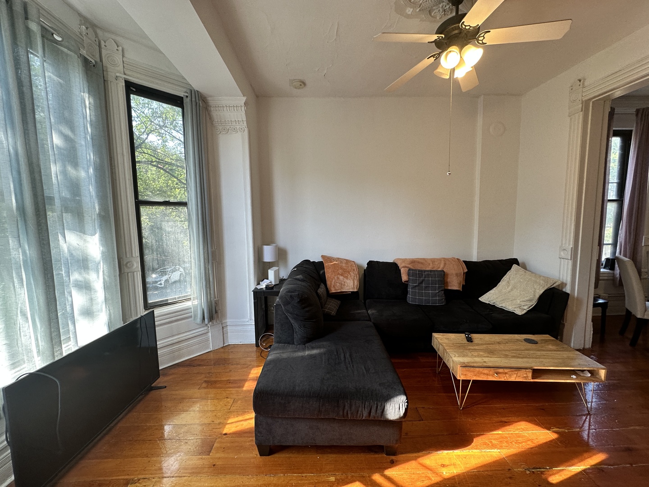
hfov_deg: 102.1
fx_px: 262
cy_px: 244
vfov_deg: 85.7
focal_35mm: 14
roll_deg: +0.8
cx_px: 324
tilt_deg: -5.4
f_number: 2.2
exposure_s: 1/120
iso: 100
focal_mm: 2.22
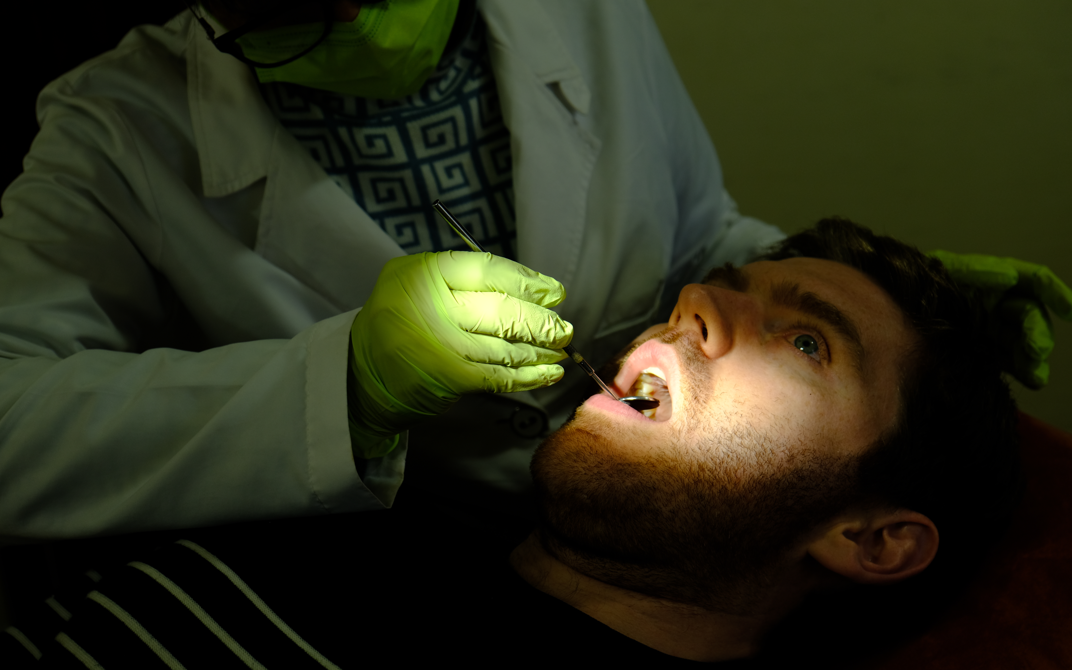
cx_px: 539
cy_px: 340
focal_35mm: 58
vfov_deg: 22.4
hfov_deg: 35.1
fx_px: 1695
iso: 160
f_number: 3.6
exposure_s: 1/58
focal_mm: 37.4
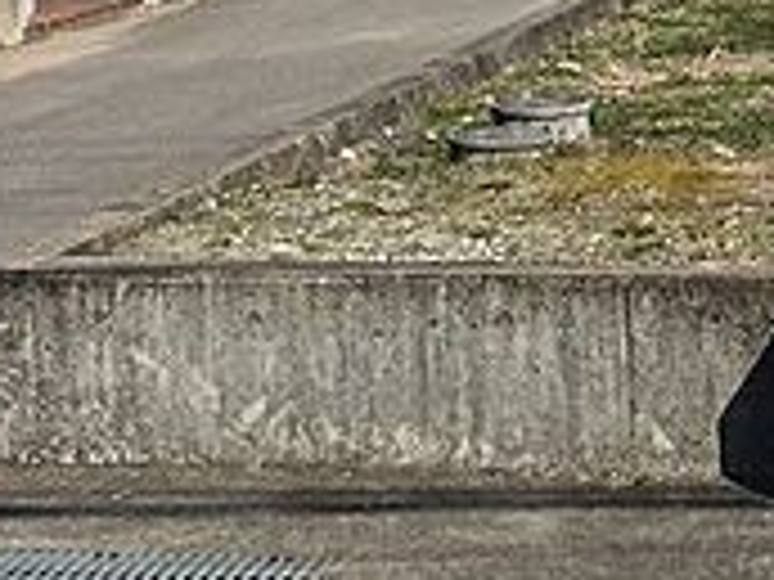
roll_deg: +1.9
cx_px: 639
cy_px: 63
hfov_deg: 19.2
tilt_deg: -5.1
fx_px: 2258
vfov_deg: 14.5
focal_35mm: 101
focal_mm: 4.15
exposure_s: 1/2639
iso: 32
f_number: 2.2
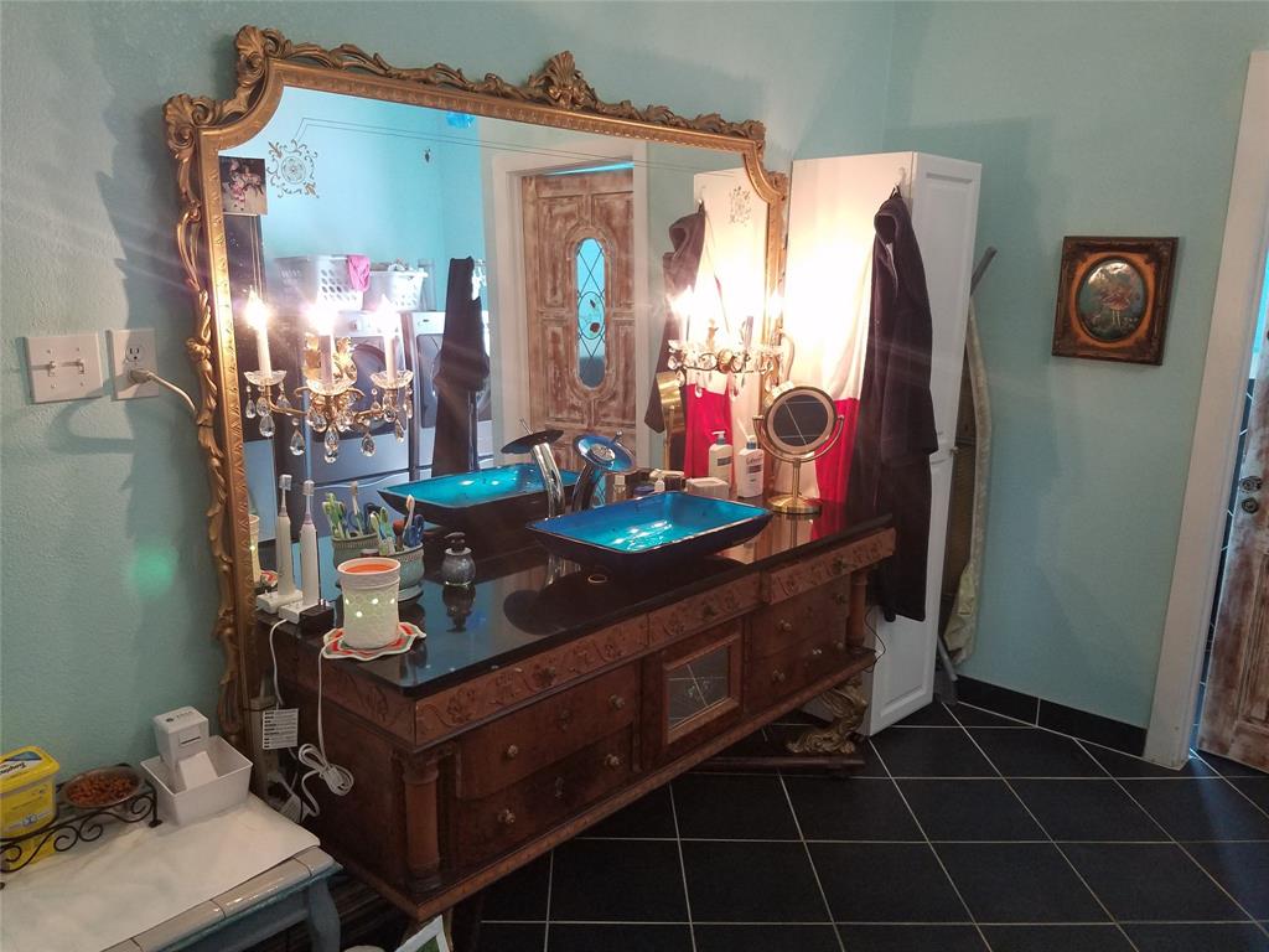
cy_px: 476
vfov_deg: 53.1
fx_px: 953
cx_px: 634
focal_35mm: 26
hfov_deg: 67.3
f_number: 1.7
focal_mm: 4.2
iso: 200
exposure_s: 1/40
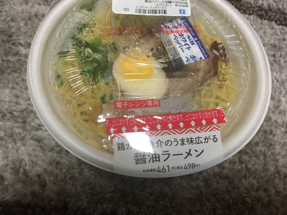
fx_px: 240
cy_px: 108
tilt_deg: -64.9
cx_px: 144
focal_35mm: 29
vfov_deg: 48.2
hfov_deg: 61.7
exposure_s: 1/30
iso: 125
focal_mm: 4.15
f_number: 2.2
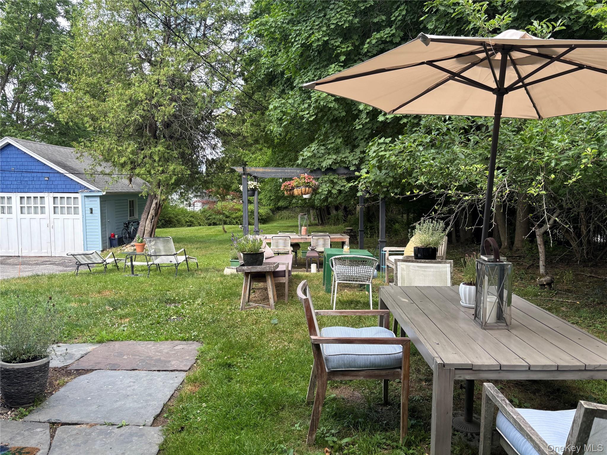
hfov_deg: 67.3
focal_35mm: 26
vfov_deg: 53.1
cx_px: 304
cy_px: 228
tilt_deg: -6.6
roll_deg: -0.5
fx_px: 456
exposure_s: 1/337
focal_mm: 5.96
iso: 50
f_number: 1.6
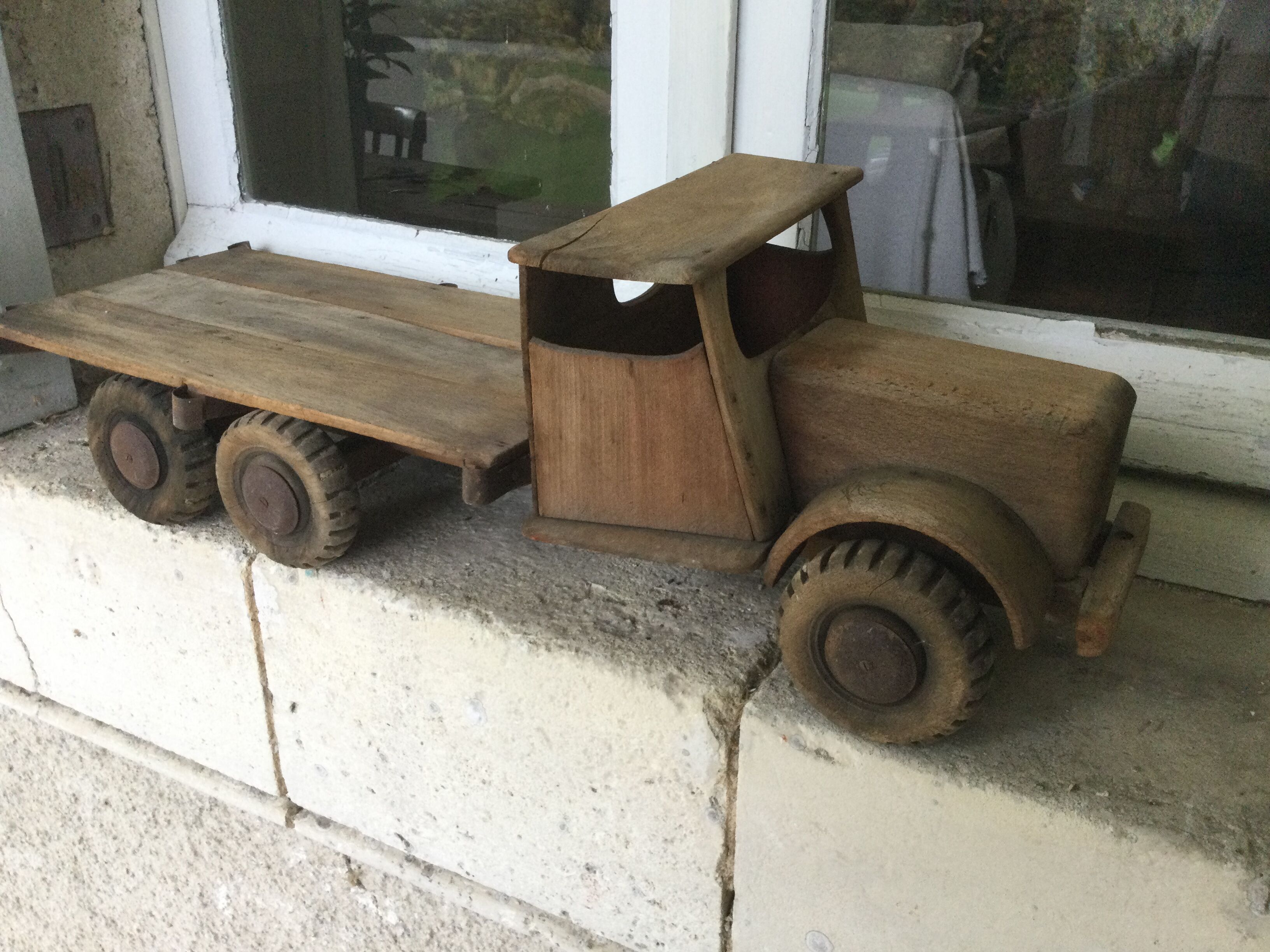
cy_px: 476
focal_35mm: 31
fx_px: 1137
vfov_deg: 45.4
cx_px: 635
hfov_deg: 58.4
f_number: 2.4
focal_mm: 3.3
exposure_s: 1/33
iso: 50
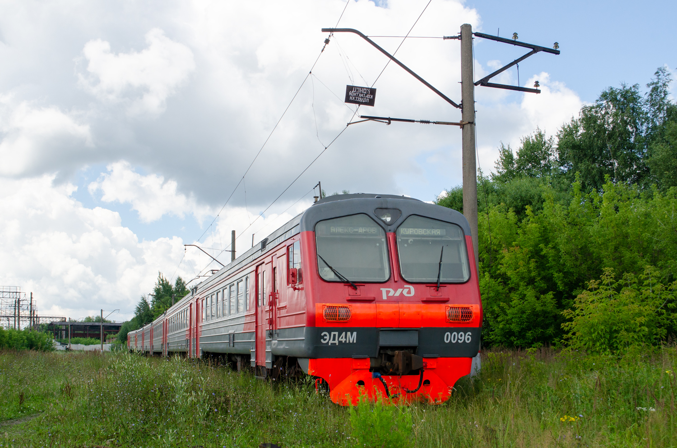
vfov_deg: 29.7
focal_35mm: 45
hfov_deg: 43.7
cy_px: 224
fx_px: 845
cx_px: 338
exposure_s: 1/500
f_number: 8
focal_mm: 30
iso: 160
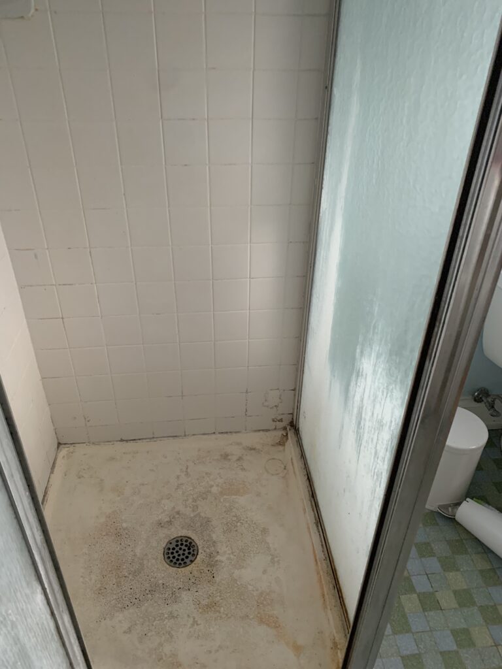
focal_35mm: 26
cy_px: 334
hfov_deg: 53.1
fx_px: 503
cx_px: 251
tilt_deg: -34.7
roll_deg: -0.7
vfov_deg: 67.3
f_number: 1.8
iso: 400
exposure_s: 1/42
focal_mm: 4.25
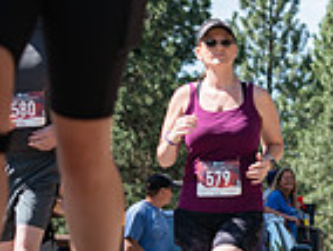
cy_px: 130
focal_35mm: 290
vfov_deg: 5.1
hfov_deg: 6.6
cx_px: 643
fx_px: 2794
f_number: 4
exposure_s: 1/500
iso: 100
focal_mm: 74
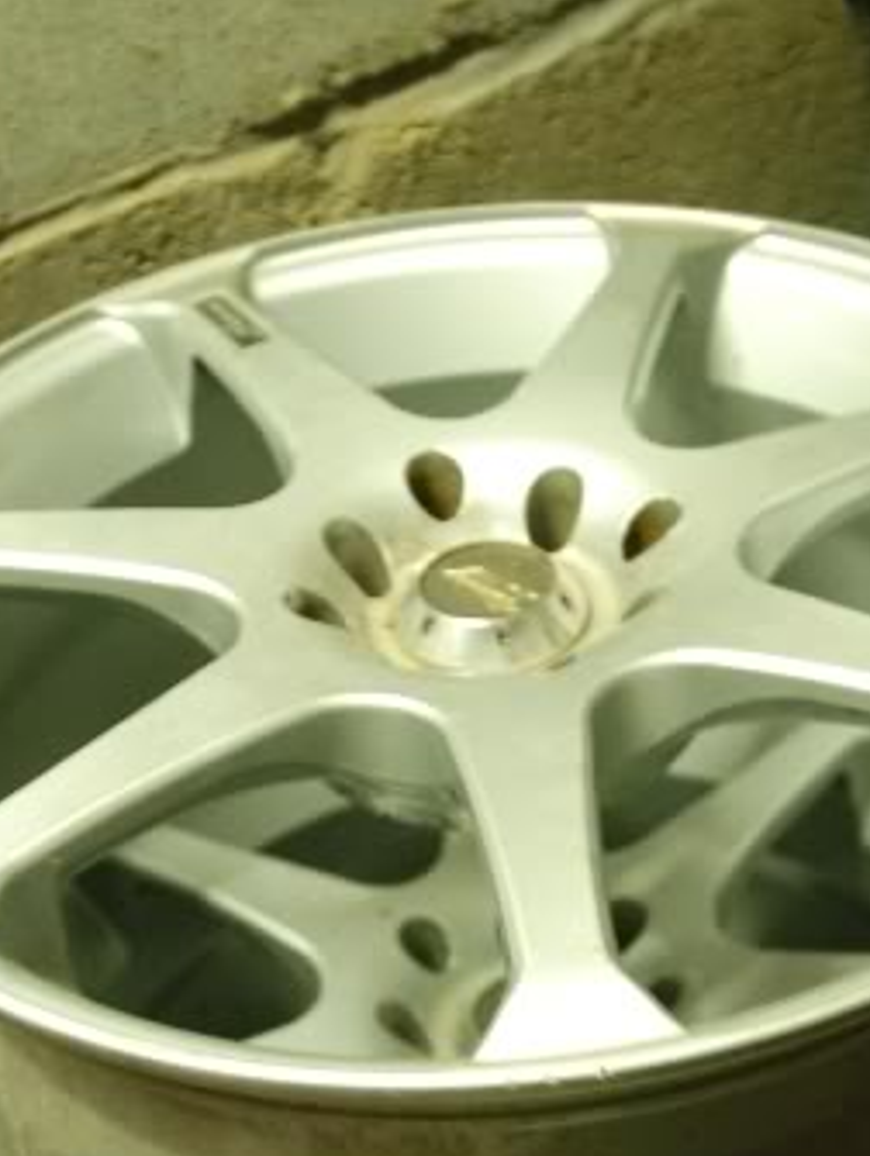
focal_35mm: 66
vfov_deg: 28.5
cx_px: 528
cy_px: 983
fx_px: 2207
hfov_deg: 22.3
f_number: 3.2
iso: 400
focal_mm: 24
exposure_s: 1/3
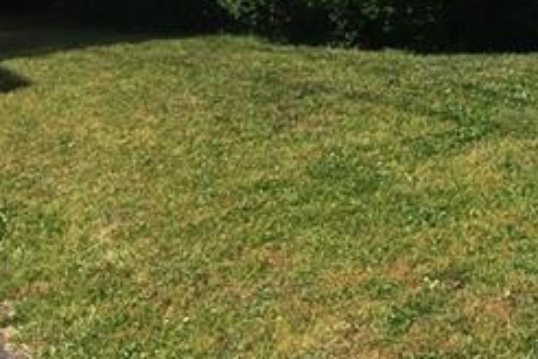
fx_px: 1405
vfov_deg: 13.7
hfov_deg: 20.8
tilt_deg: +5.4
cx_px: 571
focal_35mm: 94
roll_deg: +1.1
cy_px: -186
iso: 25
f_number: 2.2
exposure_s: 1/1832
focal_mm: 4.15
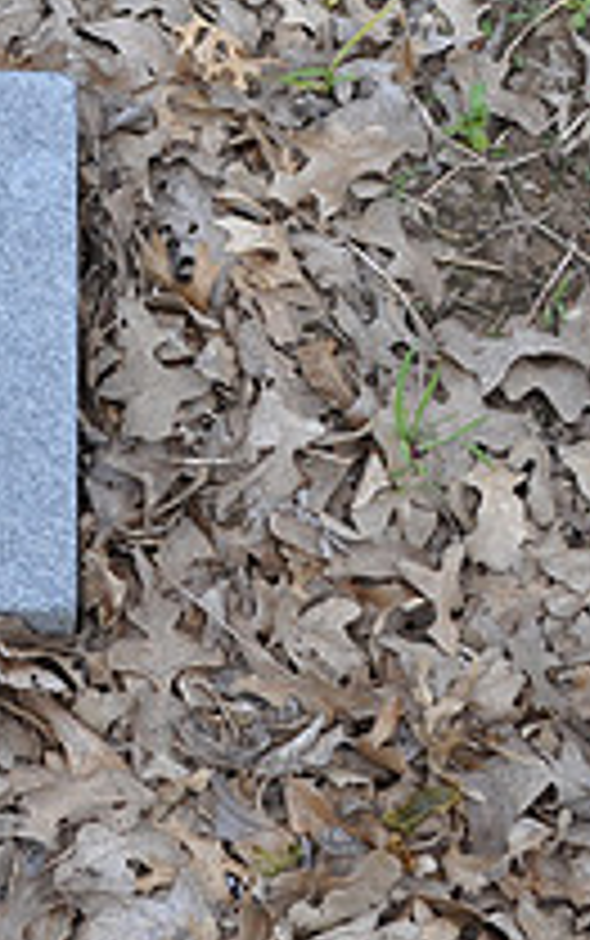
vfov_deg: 22.2
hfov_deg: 13.3
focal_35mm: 93
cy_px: 304
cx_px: -306
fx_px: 2388
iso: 200
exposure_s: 1/160
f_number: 6.3
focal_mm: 22
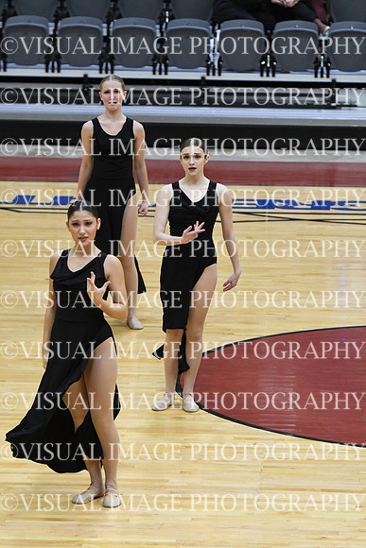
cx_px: 183
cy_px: 274
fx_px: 3078
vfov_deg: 10.2
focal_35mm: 202
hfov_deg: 6.8
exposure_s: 1/400
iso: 4000
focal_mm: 135
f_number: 3.5
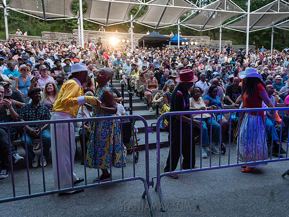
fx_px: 242
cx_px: 171
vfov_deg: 48.2
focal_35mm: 29
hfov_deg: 61.2
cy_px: 110
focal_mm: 24
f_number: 3.5
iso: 5000
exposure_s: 1/320
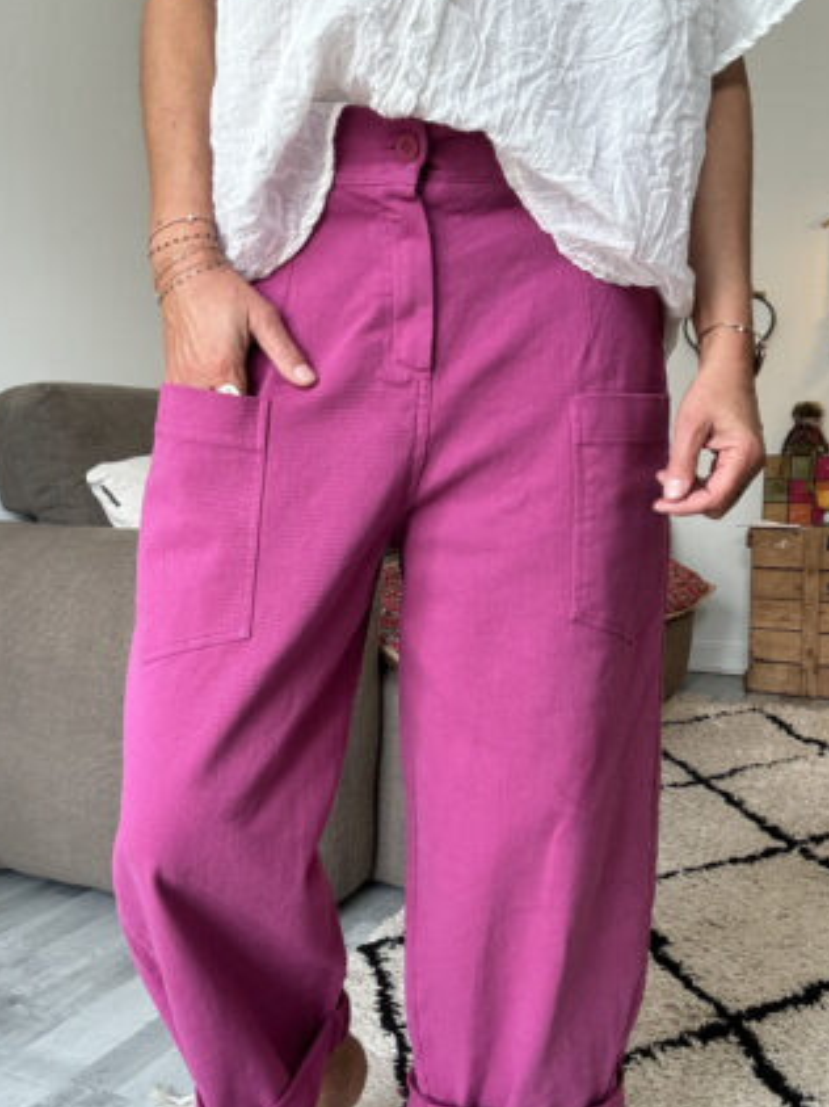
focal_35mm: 33
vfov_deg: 55.4
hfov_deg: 42.9
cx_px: 422
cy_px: 569
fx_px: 1055
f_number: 1.9
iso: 80
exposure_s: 1/92
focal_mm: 2.69
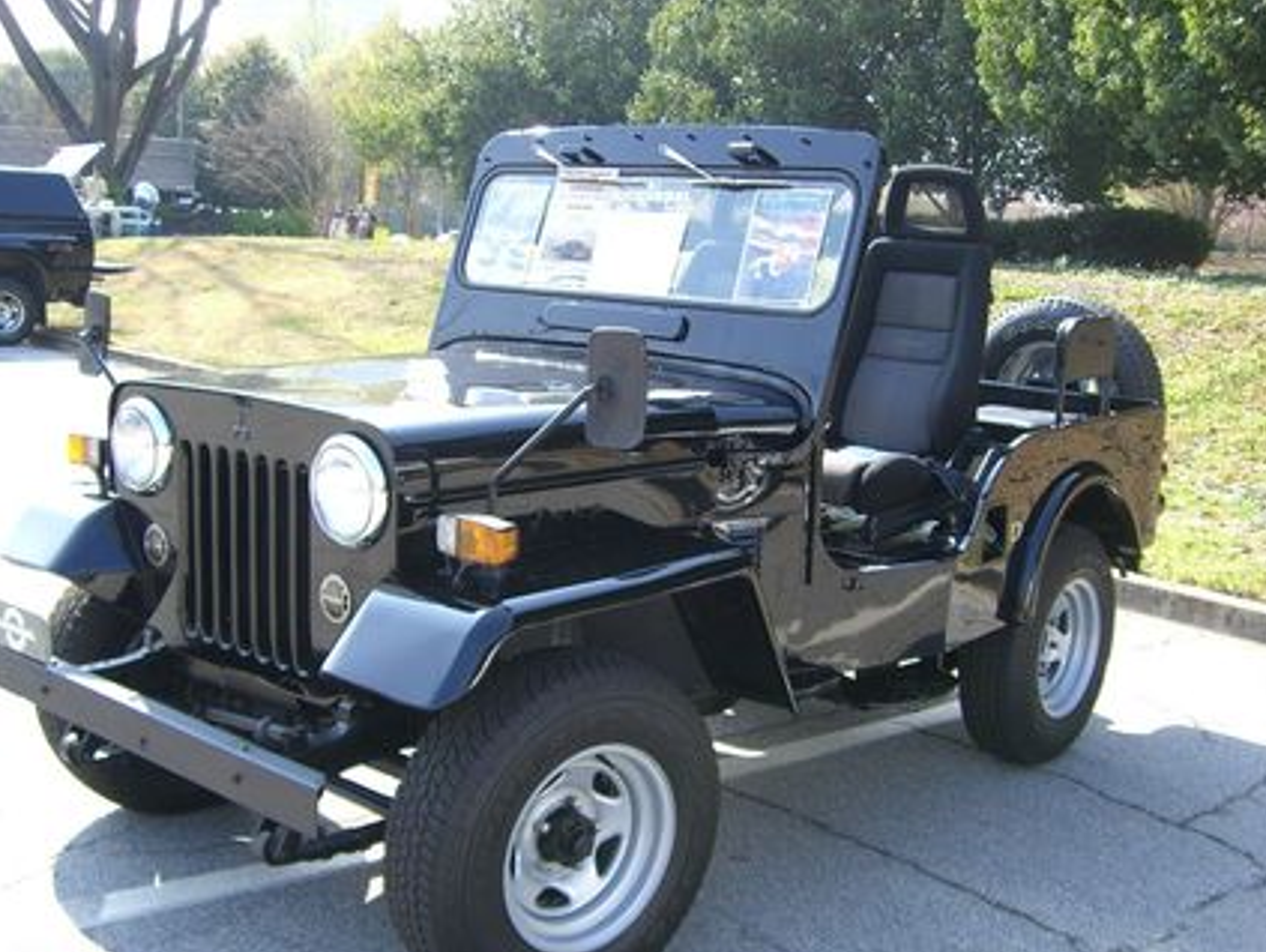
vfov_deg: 34.4
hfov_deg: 44.8
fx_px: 1537
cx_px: 649
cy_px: 519
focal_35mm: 42
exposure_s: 1/250
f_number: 2.7
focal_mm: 6.2
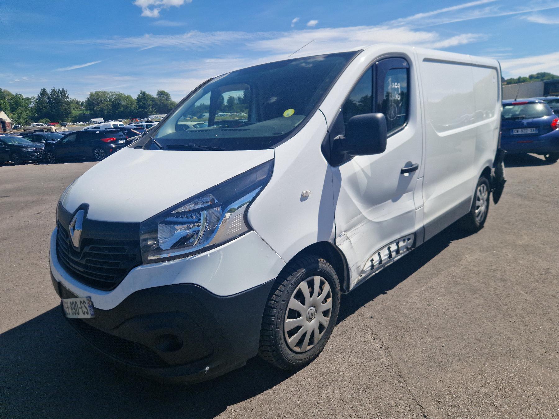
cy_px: 210
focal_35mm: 23
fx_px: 371
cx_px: 280
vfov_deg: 58.9
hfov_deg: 73.9
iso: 50
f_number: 1.8
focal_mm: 5.4
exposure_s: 1/2500
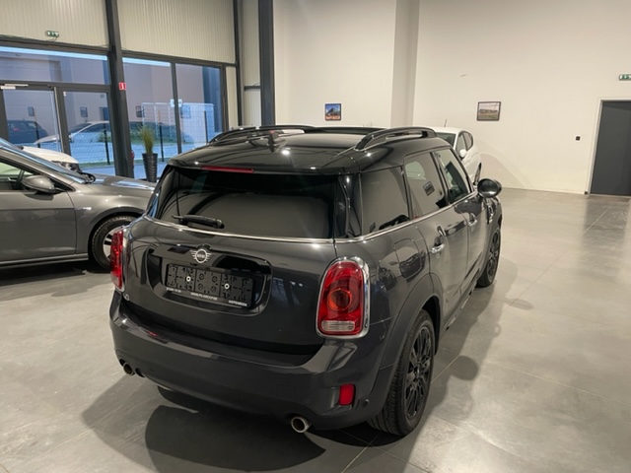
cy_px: 236
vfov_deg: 53.1
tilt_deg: -15.3
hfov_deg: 67.3
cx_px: 316
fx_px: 474
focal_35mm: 26
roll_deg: +0.0
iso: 160
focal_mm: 4.2
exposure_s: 1/50
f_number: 1.6
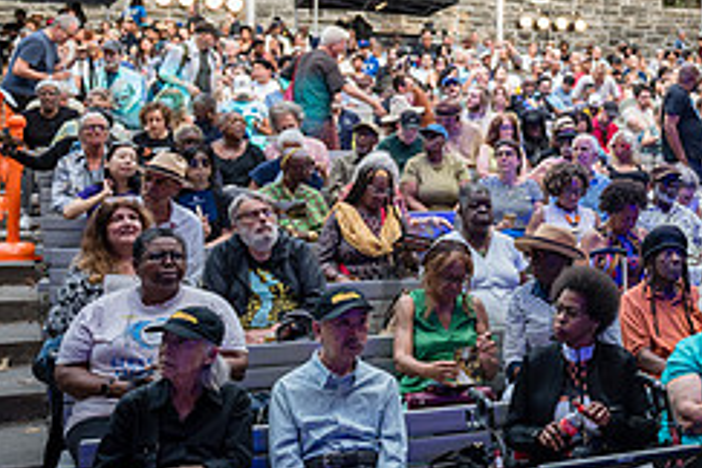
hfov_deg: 30.9
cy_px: 140
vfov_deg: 23.2
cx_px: 763
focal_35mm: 58
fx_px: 1131
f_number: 3.5
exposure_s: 1/250
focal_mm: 24
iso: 1000
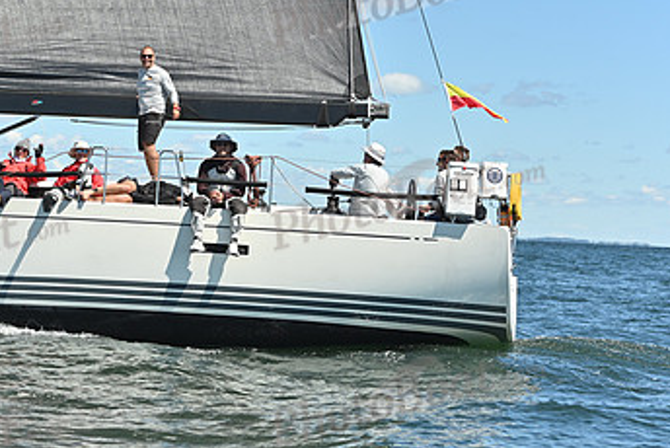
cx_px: 171
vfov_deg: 11.6
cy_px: 126
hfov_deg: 17.2
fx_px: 2198
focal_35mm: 118
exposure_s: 1/3200
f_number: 4.5
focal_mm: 70
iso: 320
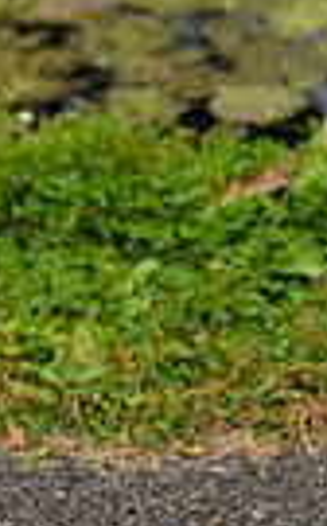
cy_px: -195
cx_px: 498
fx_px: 2432
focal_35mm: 170
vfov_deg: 11.9
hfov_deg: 7.6
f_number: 3.2
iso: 200
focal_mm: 50
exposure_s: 1/400
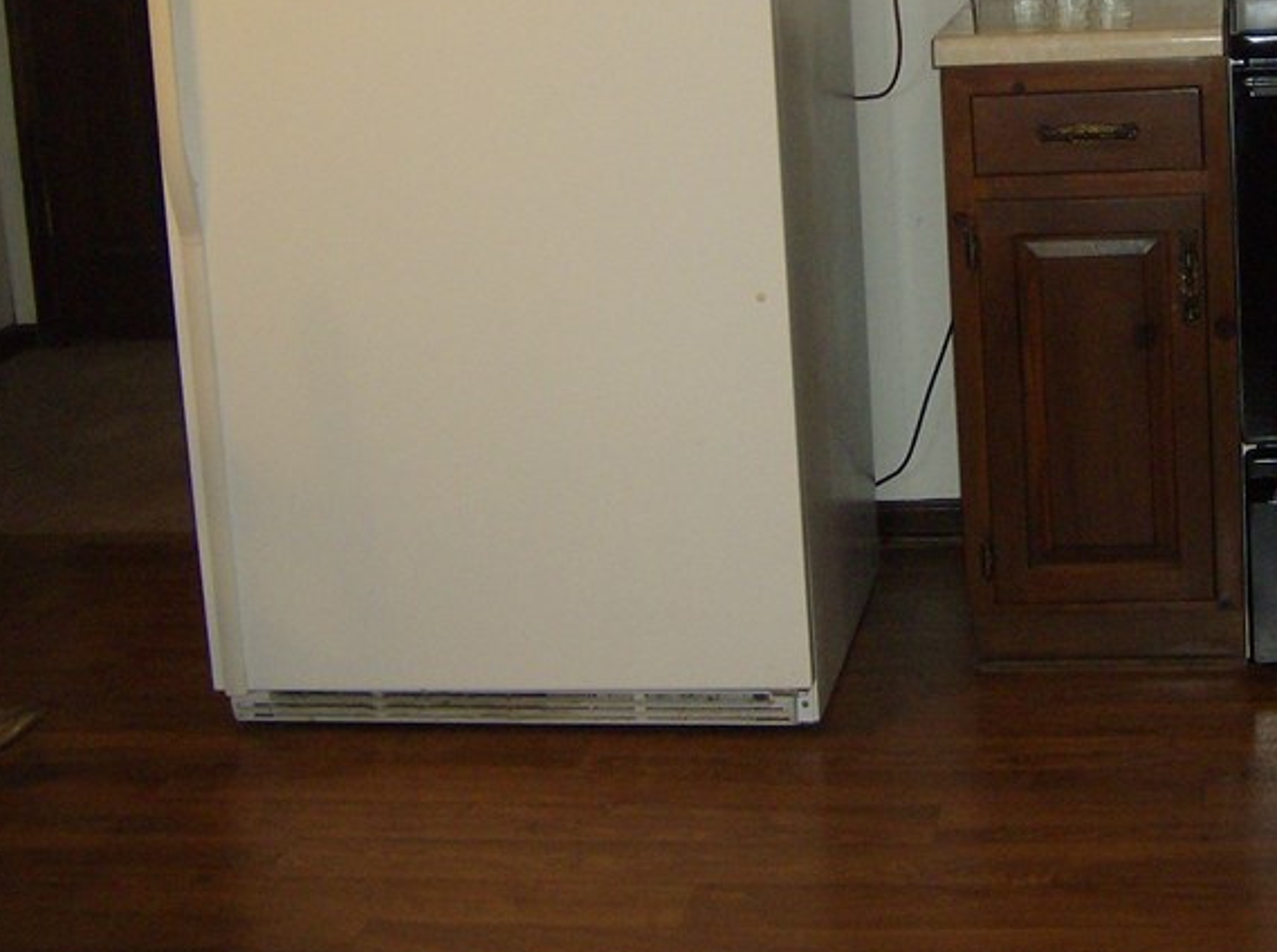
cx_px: 959
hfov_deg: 29.4
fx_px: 2392
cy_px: 152
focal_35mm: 65
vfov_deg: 22.1
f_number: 2.8
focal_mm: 6
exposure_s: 1/60
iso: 200
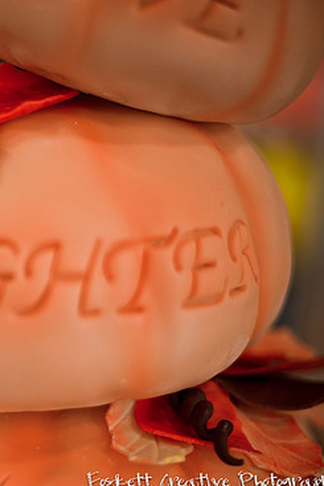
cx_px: -36
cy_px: 249
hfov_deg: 16.7
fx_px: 1065
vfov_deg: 25.7
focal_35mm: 79
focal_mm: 50
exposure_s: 1/200
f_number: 1.4
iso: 640
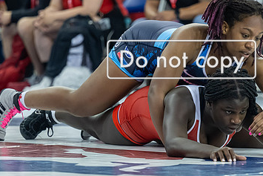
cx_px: 173
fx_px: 2317
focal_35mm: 317
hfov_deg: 6.5
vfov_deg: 4.3
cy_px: 105
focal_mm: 120
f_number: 2.8
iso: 1800
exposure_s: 1/800
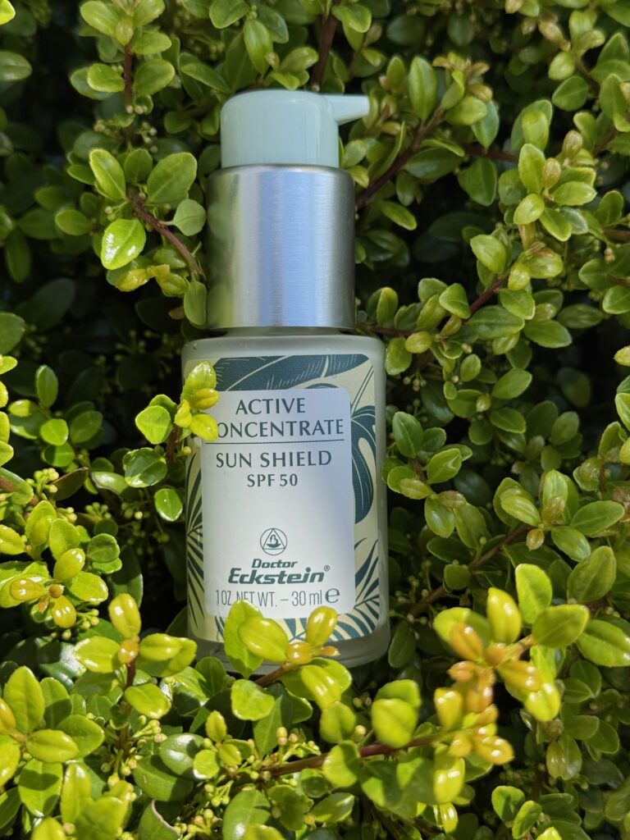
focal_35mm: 48
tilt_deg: -66.8
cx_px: 315
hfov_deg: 30.3
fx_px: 1165
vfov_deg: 39.7
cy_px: 420
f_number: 1.78
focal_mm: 6.76
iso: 64
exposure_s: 1/1984
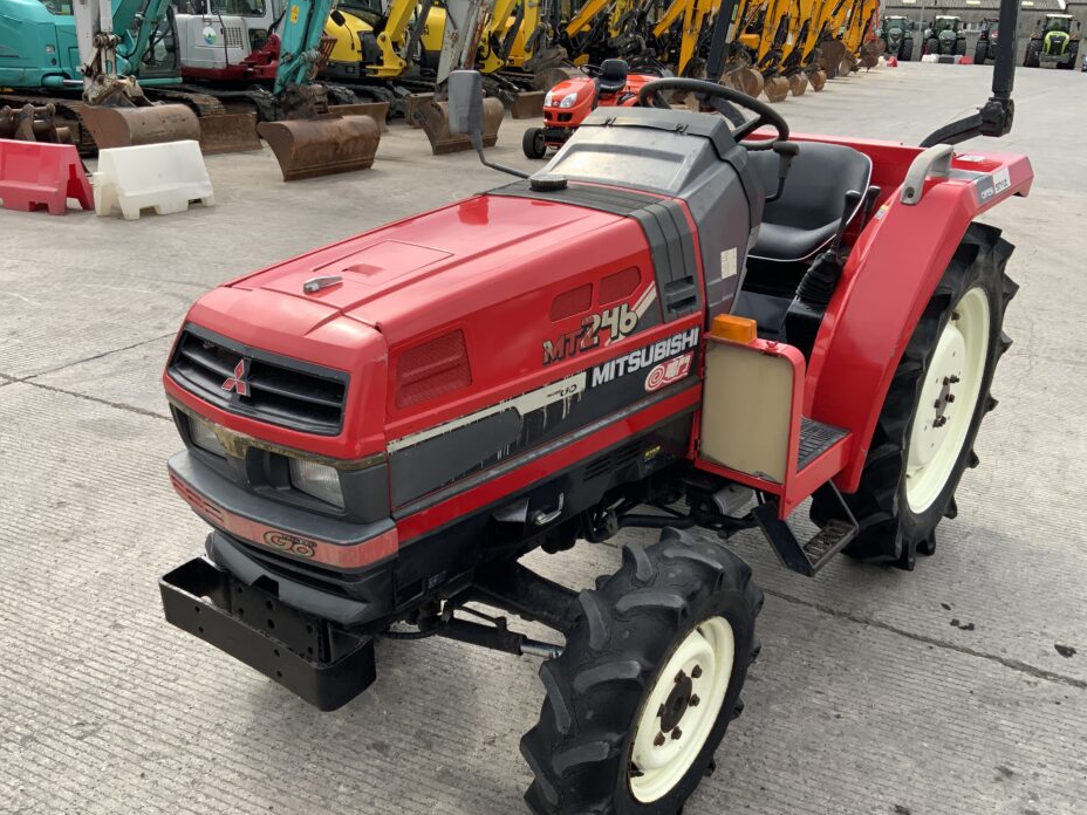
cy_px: 413
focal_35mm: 32
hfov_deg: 56.8
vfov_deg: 44.2
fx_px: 1005
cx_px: 524
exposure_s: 1/1055
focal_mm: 3
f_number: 1.8
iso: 16
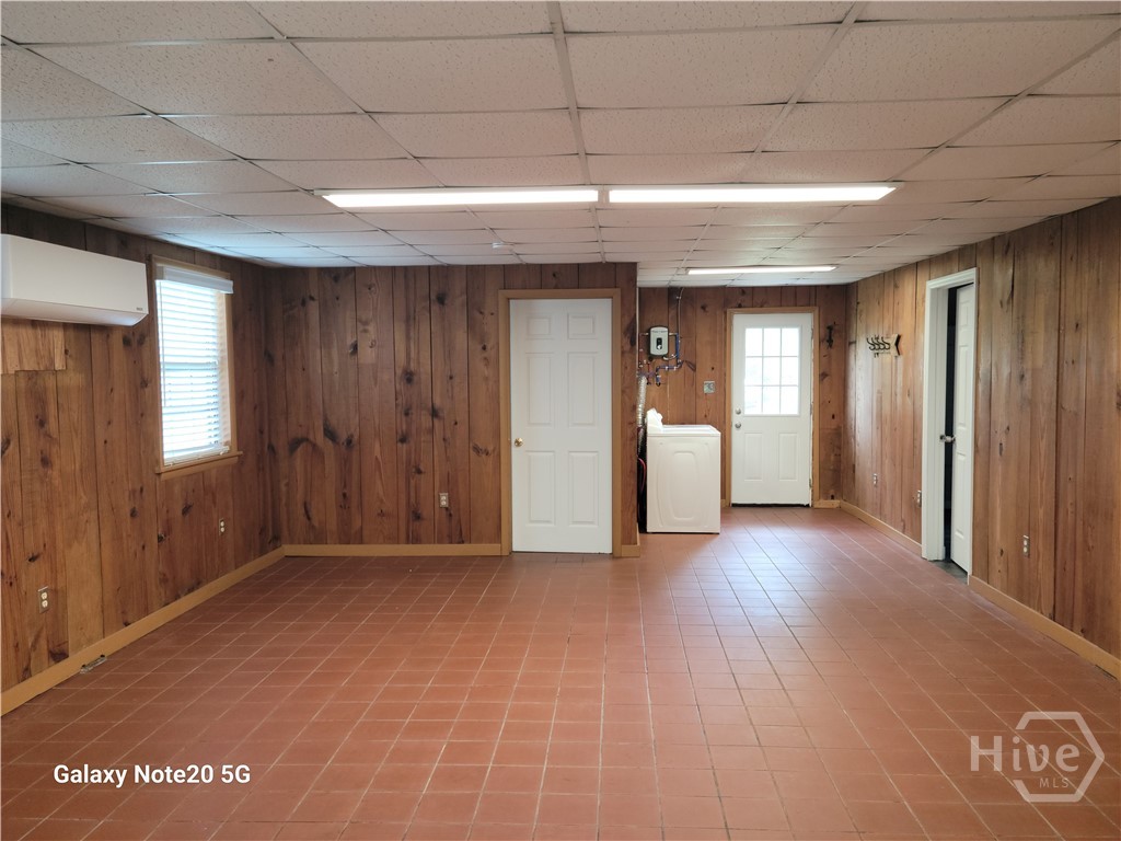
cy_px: 420
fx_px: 907
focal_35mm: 28
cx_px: 560
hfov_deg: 63.4
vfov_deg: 49.7
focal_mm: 5.9
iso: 125
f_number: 2
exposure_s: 1/30
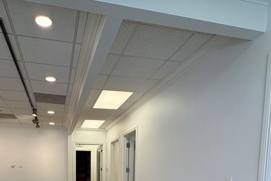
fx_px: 233
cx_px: 109
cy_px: 196
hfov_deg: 59.8
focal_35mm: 31
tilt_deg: -6.7
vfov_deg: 36.3
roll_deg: -1.1
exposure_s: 1/128
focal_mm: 2.22
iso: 40
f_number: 2.2
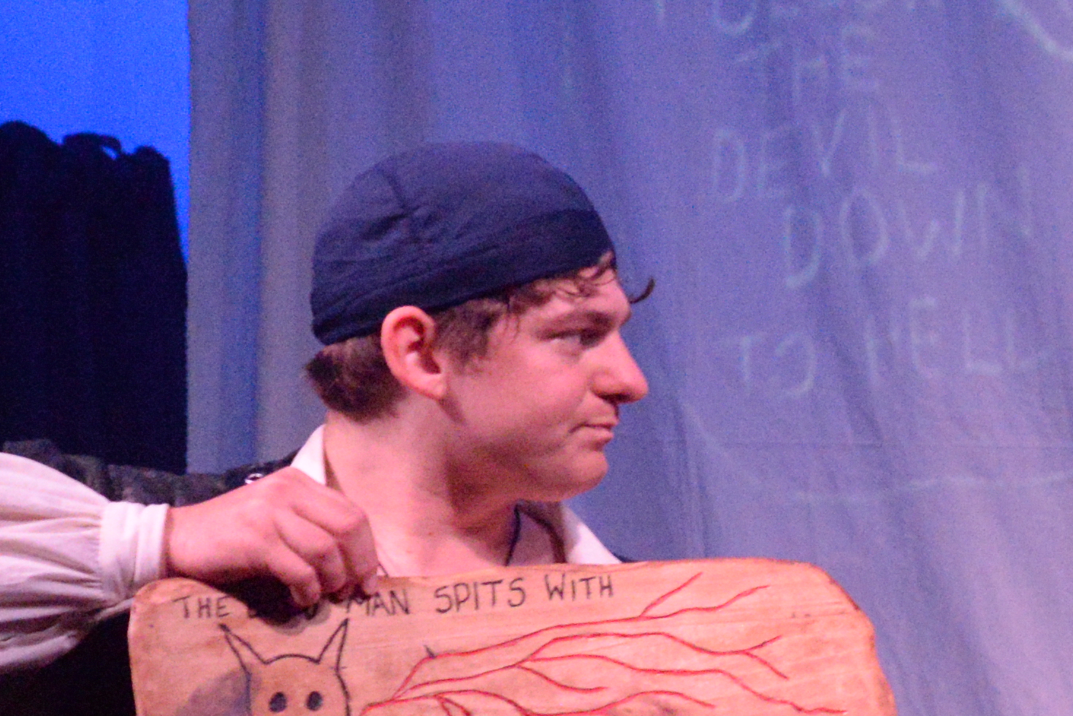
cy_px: 880
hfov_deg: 9.2
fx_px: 6349
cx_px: 1927
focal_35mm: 213
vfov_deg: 6.4
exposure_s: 1/160
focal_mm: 52
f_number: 6.3
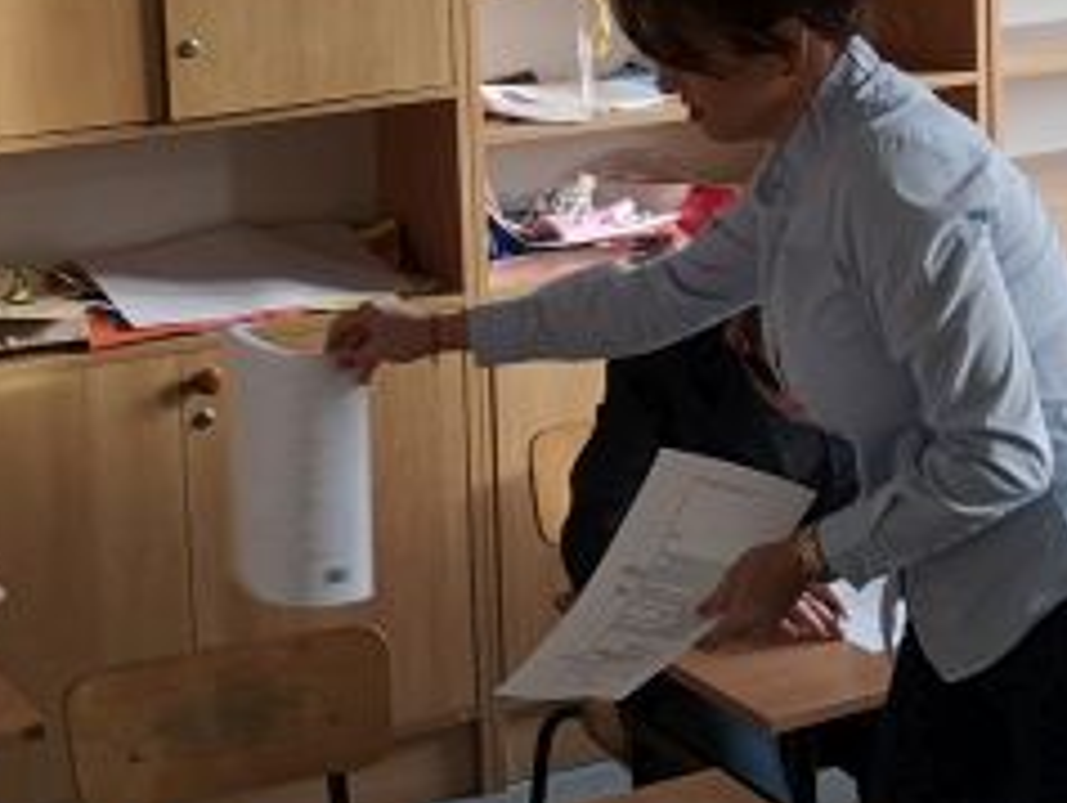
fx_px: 3147
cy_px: -128
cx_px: 1121
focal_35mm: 102
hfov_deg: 18.6
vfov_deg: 14.1
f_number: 1.8
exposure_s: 1/100
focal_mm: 3.95
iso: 100
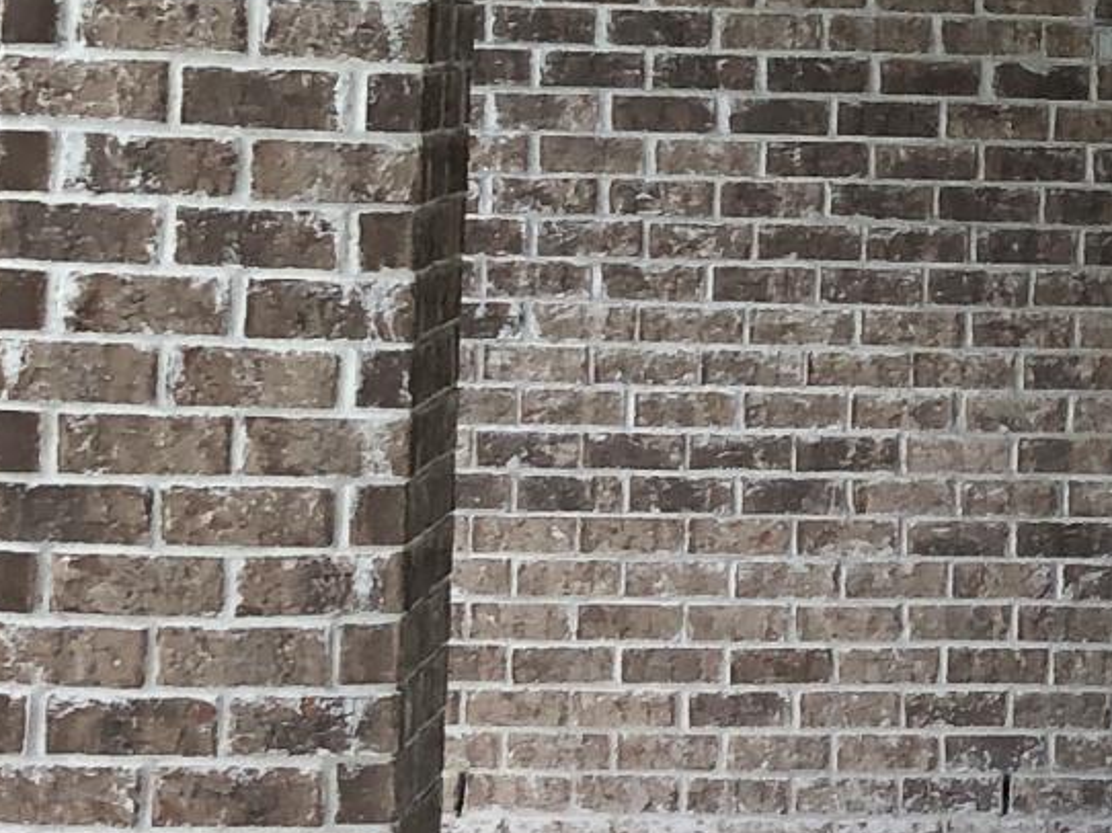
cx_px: 1750
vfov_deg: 9.5
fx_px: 4977
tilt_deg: +1.4
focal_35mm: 155
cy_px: 82
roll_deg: -1.8
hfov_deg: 12.1
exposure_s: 1/347
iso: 20
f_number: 1.8
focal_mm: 4
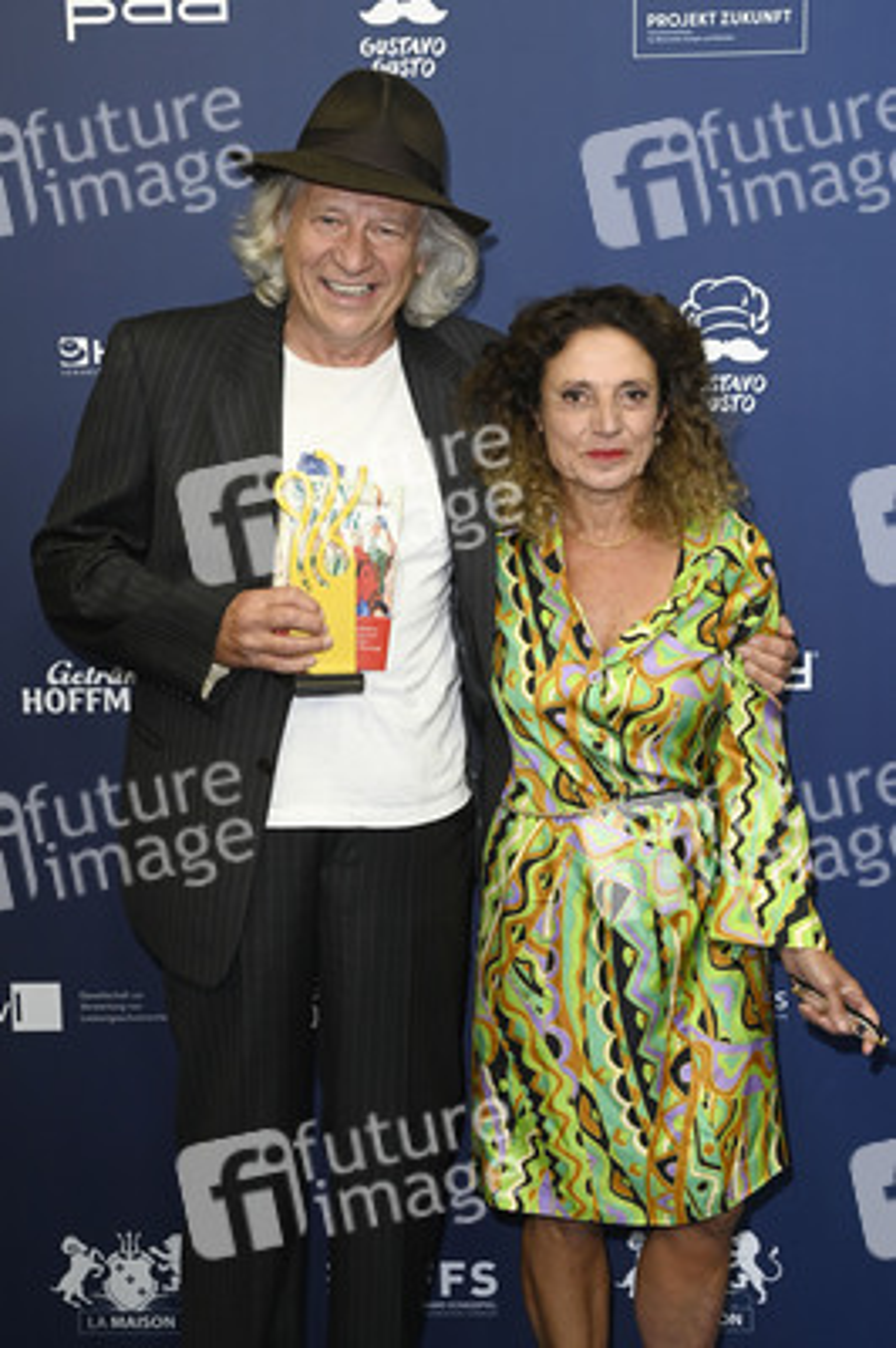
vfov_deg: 35.7
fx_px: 2094
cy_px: 674
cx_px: 448
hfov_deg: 24.2
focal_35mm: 56
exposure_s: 1/200
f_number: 5.6
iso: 1000
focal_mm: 56
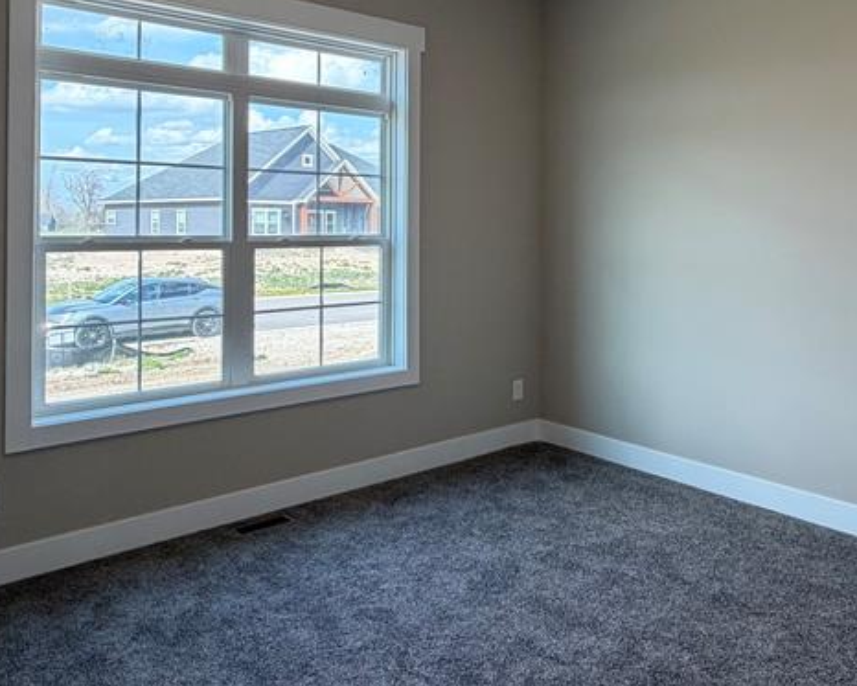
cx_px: 506
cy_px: 219
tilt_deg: +0.1
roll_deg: -0.3
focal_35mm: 30
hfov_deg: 58.4
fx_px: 761
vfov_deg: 47.6
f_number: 2.2
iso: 64
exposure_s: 1/121
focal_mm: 2.22
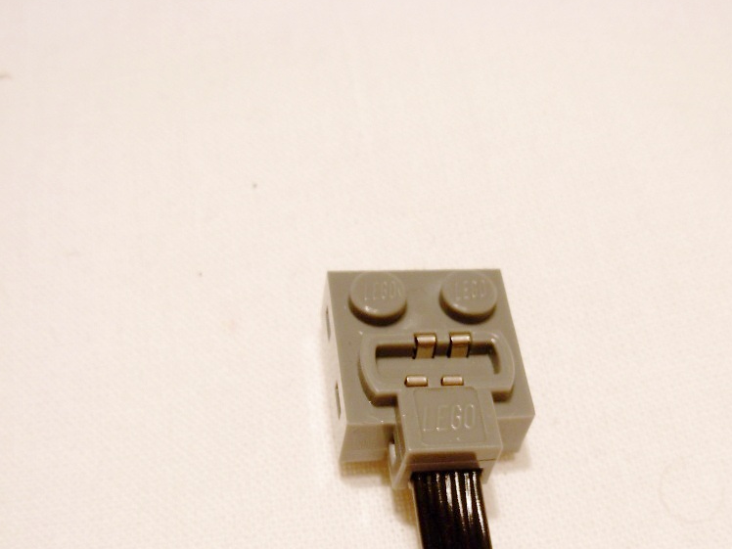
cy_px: 362
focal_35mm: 52
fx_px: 1100
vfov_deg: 27.9
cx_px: 438
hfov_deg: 36.7
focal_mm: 6.3
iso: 79
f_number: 2.9
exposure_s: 1/6.5
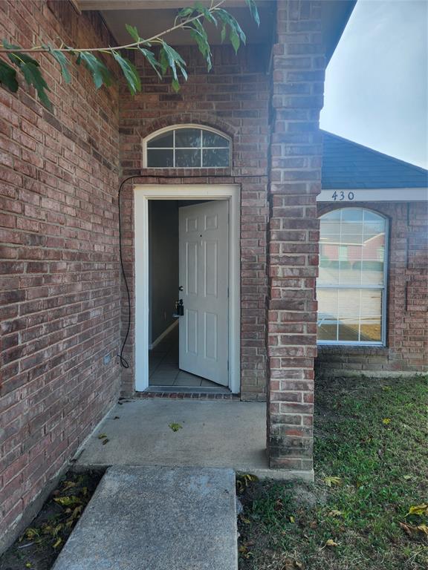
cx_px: 214
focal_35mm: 23
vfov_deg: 73.9
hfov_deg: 58.9
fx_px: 379
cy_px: 285
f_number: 1.8
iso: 20
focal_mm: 5.4
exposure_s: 1/394
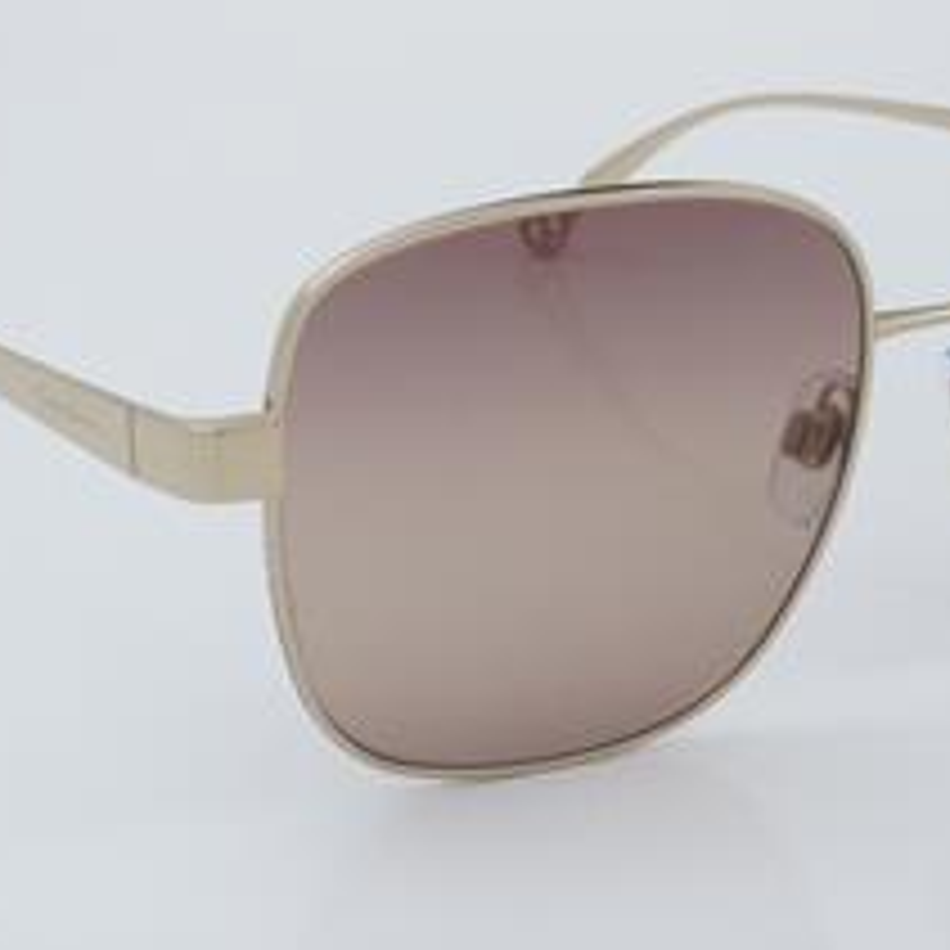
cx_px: 621
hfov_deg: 14.4
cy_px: 414
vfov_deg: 14.4
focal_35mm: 121
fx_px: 3757
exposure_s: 1/4
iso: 100
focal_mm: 50
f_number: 32
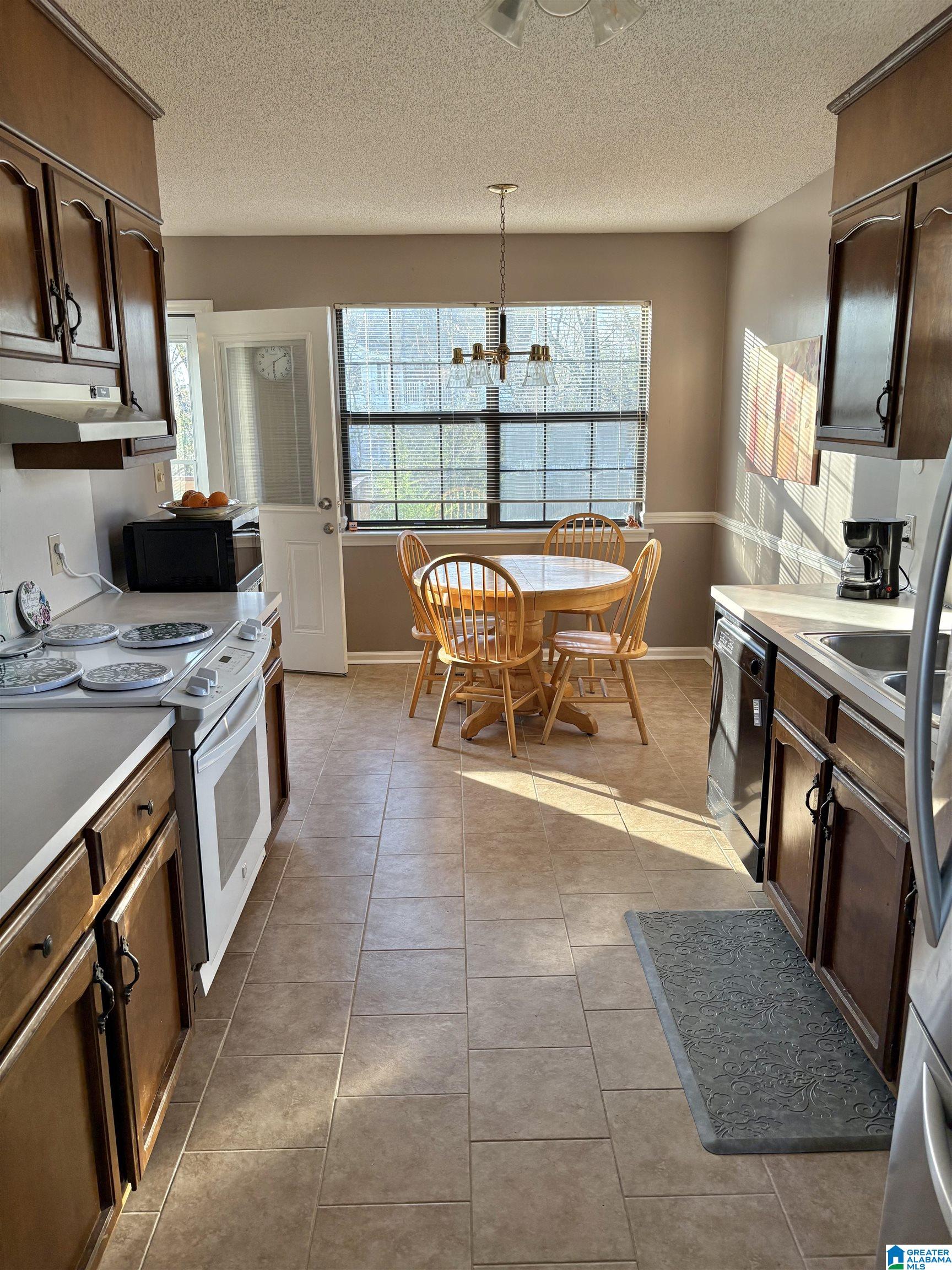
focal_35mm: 26
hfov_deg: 53.1
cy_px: 635
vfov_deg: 67.3
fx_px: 953
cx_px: 476
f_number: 1.6
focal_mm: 5.96
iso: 125
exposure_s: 1/121
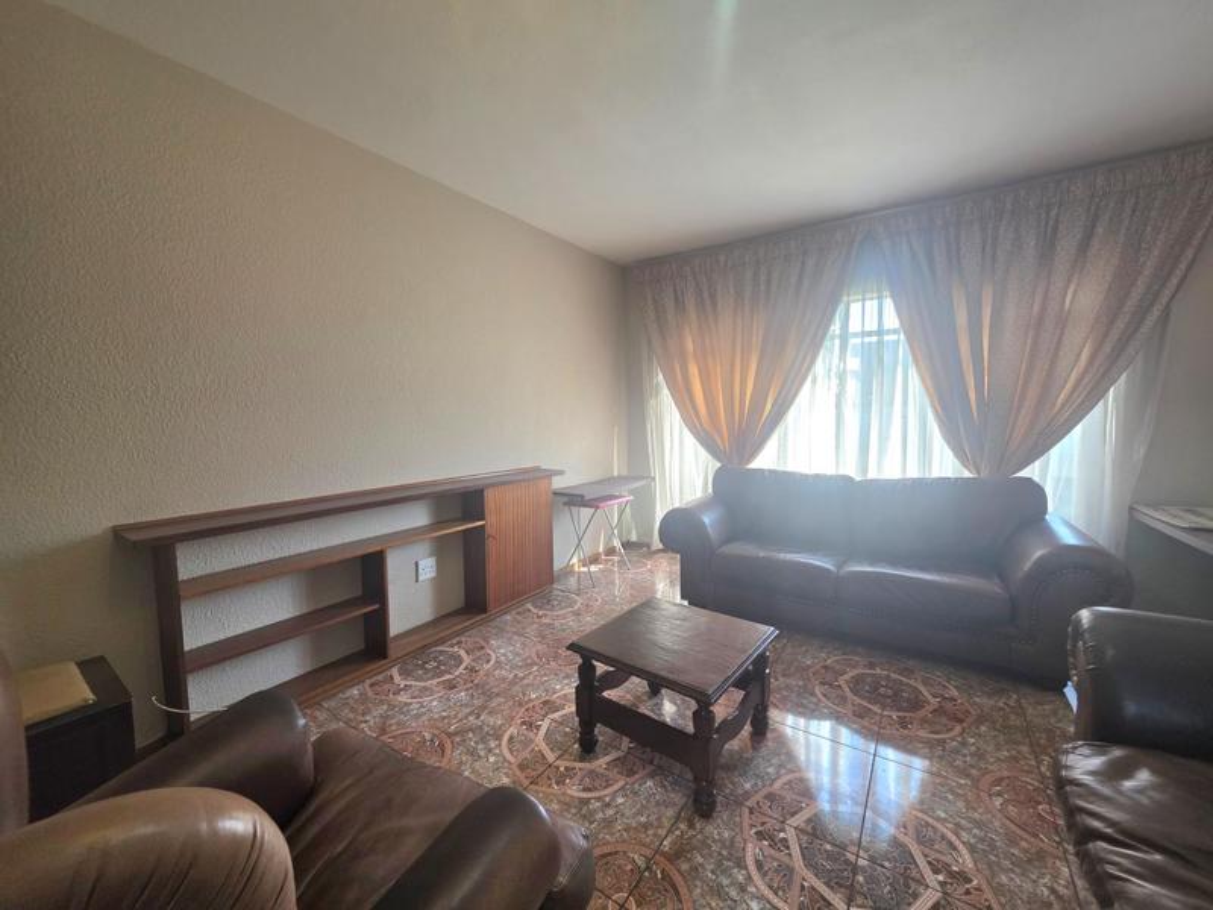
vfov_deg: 89.9
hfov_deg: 106.2
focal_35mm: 13
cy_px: 455
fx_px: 456
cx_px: 606
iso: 200
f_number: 1.9
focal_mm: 2.2
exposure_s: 1/101
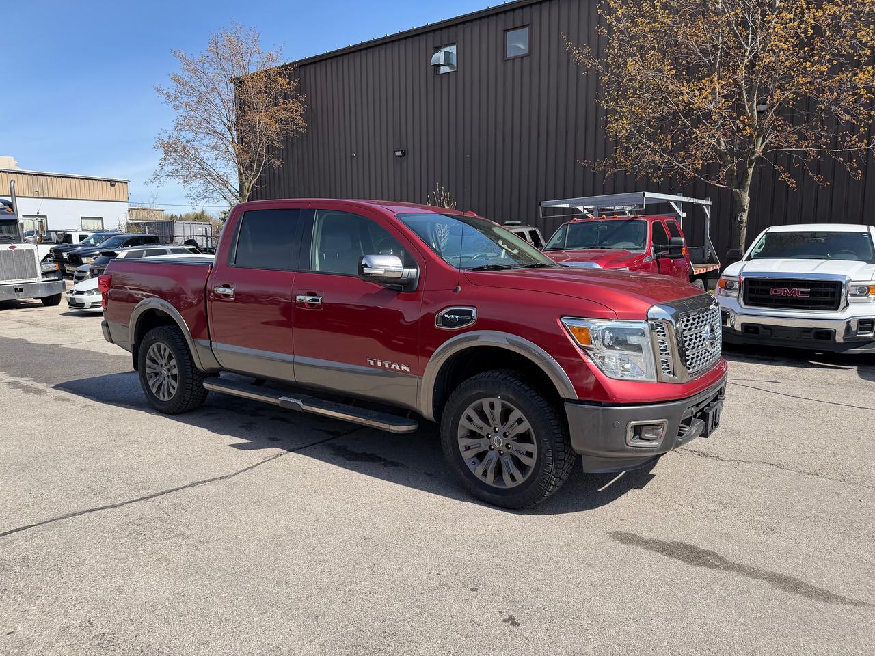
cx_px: 438
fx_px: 607
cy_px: 328
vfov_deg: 56.8
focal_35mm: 24
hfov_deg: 71.6
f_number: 1.78
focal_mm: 6.76
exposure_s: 1/3279
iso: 80
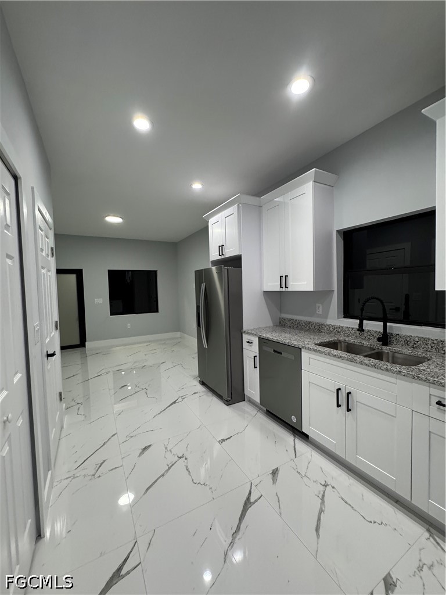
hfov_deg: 85.7
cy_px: 298
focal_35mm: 14
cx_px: 223
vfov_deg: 102.1
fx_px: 241
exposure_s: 1/120
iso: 320
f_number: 2.2
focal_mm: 2.22
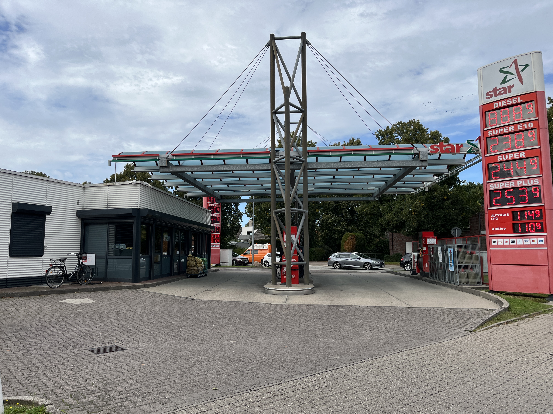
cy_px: 207
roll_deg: +0.3
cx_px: 276
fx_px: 415
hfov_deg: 67.3
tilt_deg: +4.8
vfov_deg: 53.1
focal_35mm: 26
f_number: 1.6
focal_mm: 5.1
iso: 50
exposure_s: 1/3215
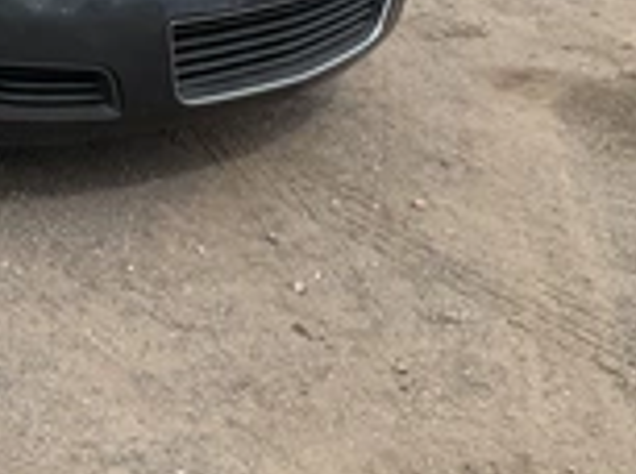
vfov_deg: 18.4
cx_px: -175
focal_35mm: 76
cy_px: -75
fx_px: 1393
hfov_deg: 23.1
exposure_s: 1/1015
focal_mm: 3
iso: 25
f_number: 1.8
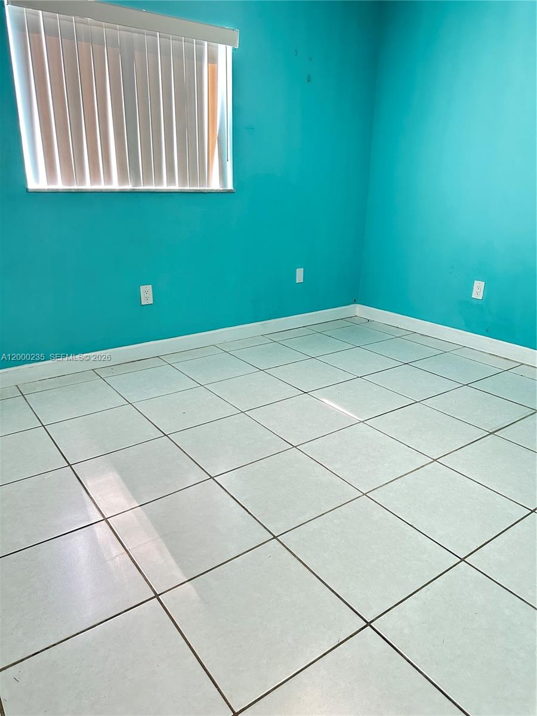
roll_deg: -1.7
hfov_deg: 56.8
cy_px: 358
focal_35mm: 24
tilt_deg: -19.9
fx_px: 496
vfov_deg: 71.6
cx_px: 268
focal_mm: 6.86
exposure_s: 1/60
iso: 500
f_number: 1.78
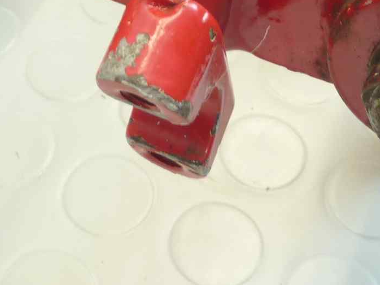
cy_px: -198
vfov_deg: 14.5
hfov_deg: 21.3
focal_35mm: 92
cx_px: 173
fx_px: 1010
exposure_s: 1/8
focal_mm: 4.1
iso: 80
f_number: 3.3
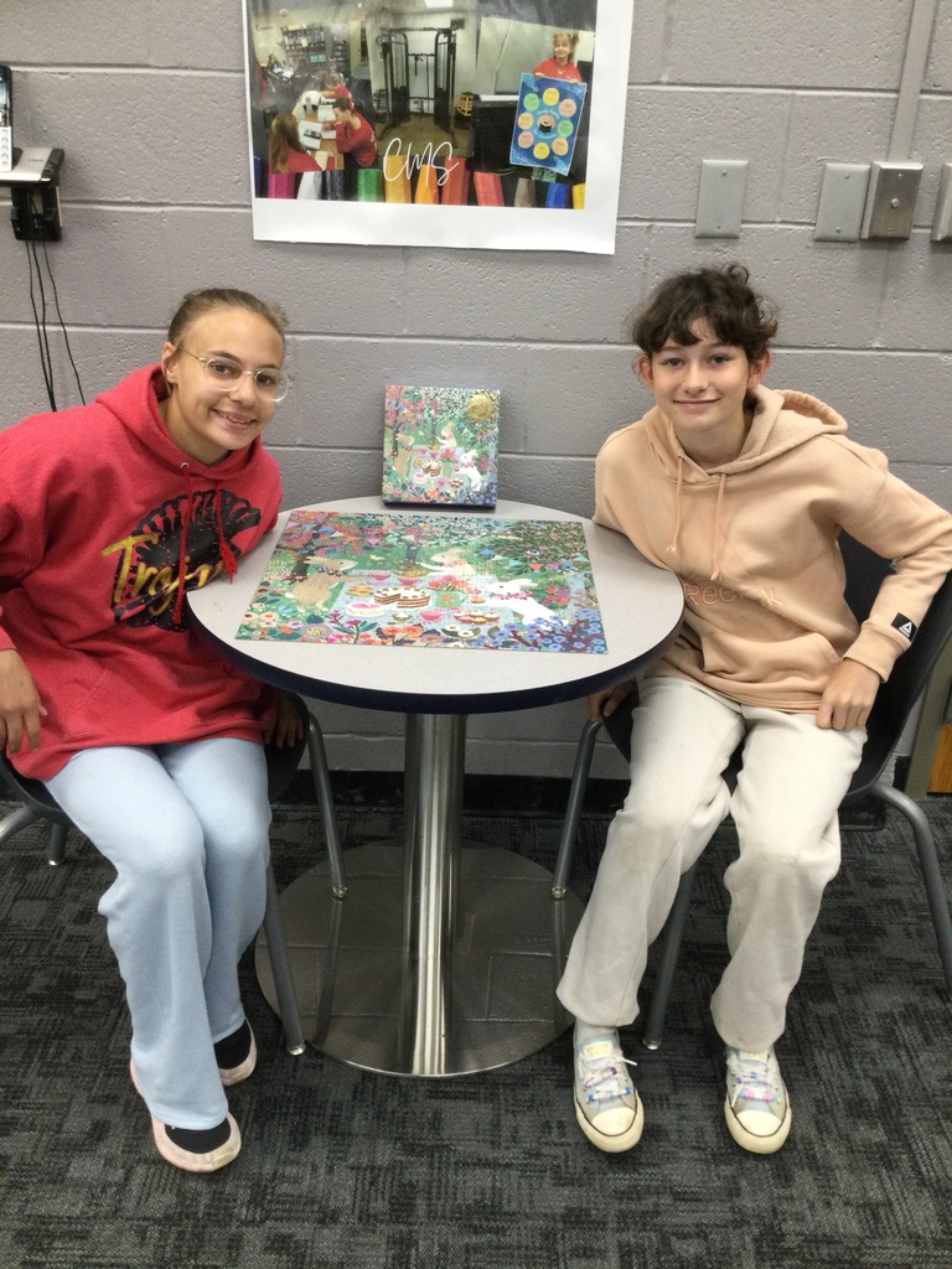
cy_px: 634
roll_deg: -1.9
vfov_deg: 58.4
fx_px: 1137
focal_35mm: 31
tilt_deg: -26.1
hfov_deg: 45.4
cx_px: 476
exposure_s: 1/30
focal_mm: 3.3
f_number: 2.4
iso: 64
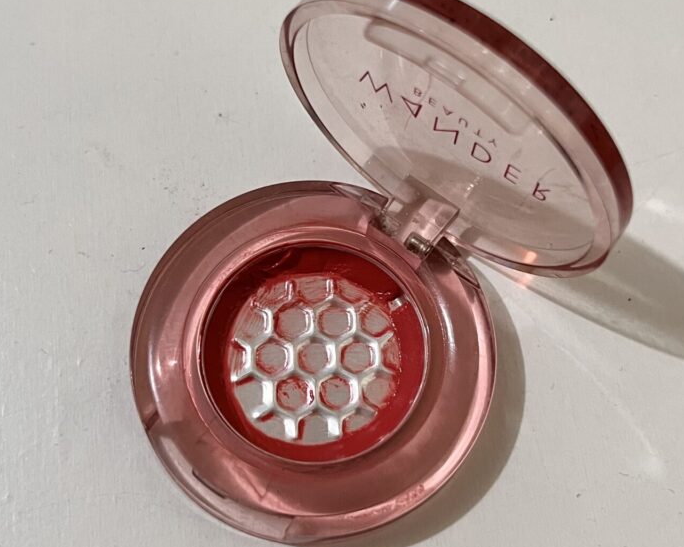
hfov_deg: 47.9
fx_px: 769
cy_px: 274
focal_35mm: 38
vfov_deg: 39.1
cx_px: 330
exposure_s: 1/33
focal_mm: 5.1
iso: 400
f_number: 1.6
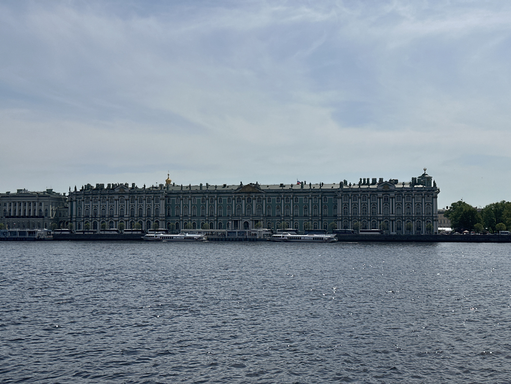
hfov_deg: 39.7
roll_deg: +0.2
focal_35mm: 48
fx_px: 709
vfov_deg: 30.3
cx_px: 256
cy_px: 192
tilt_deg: +2.9
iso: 64
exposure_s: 1/10870
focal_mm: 6.86
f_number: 1.78
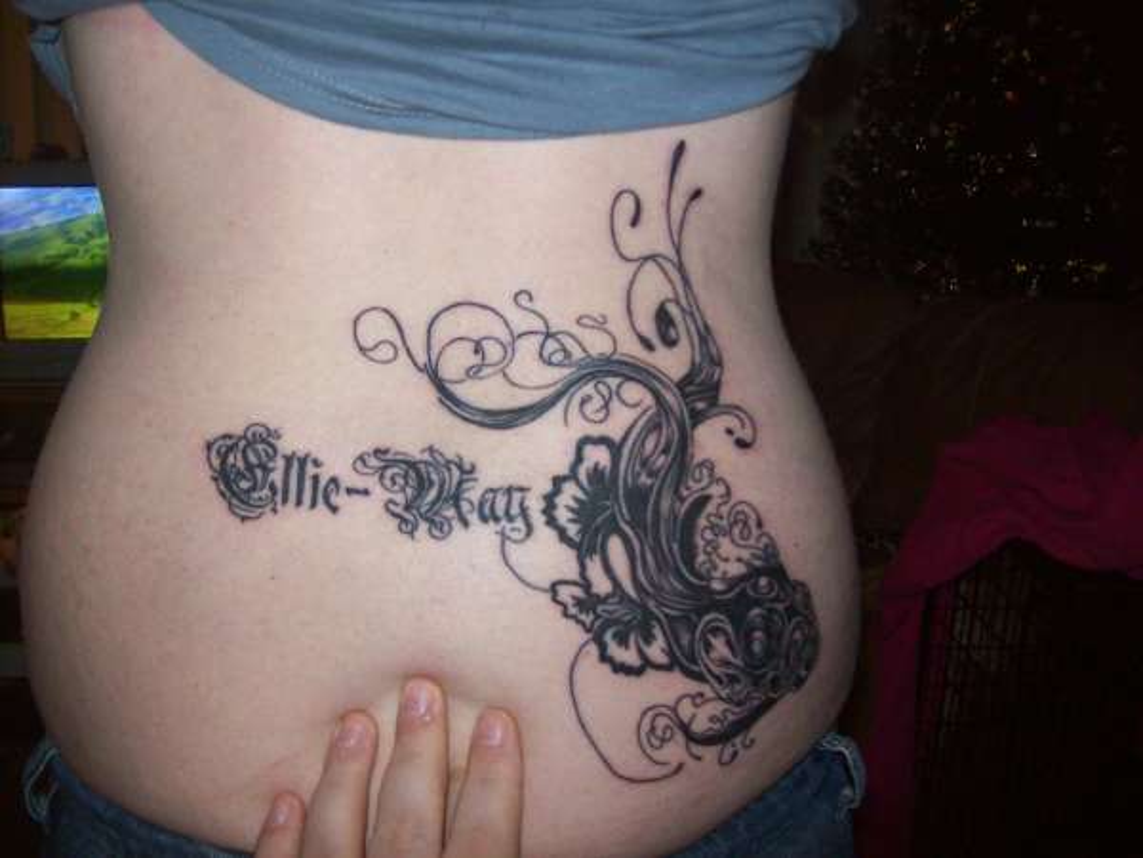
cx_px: 572
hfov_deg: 51.4
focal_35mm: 36
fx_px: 1189
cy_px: 429
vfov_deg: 39.7
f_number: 2.7
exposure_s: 1/64
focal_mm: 6
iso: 200
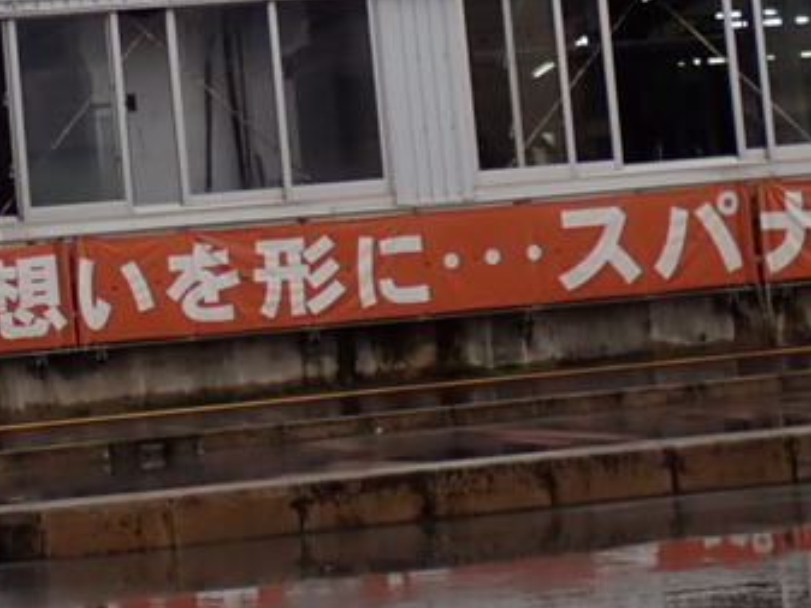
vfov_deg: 9.9
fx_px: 3492
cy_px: -43
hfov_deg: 13.2
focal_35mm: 149
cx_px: 128
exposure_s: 1/160
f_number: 3.2
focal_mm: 8.99
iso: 100
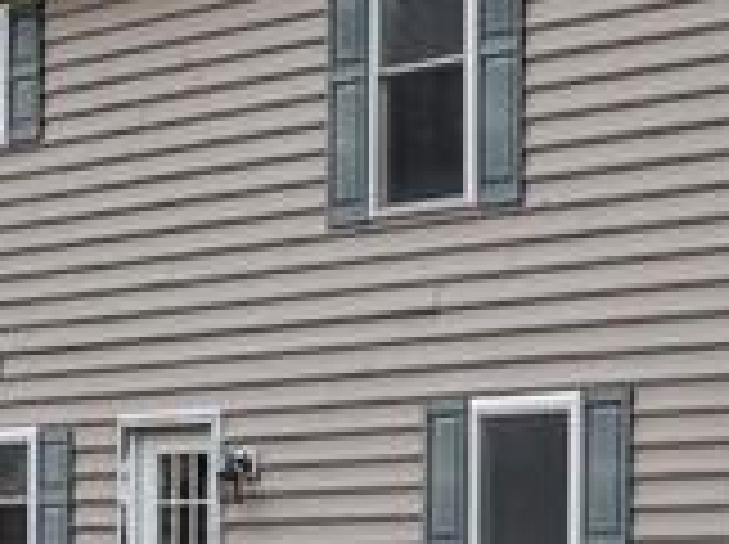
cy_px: 614
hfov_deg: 12.7
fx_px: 3196
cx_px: 896
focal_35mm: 152
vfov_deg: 9.6
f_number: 2.8
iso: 100
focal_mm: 12.29
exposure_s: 1/800
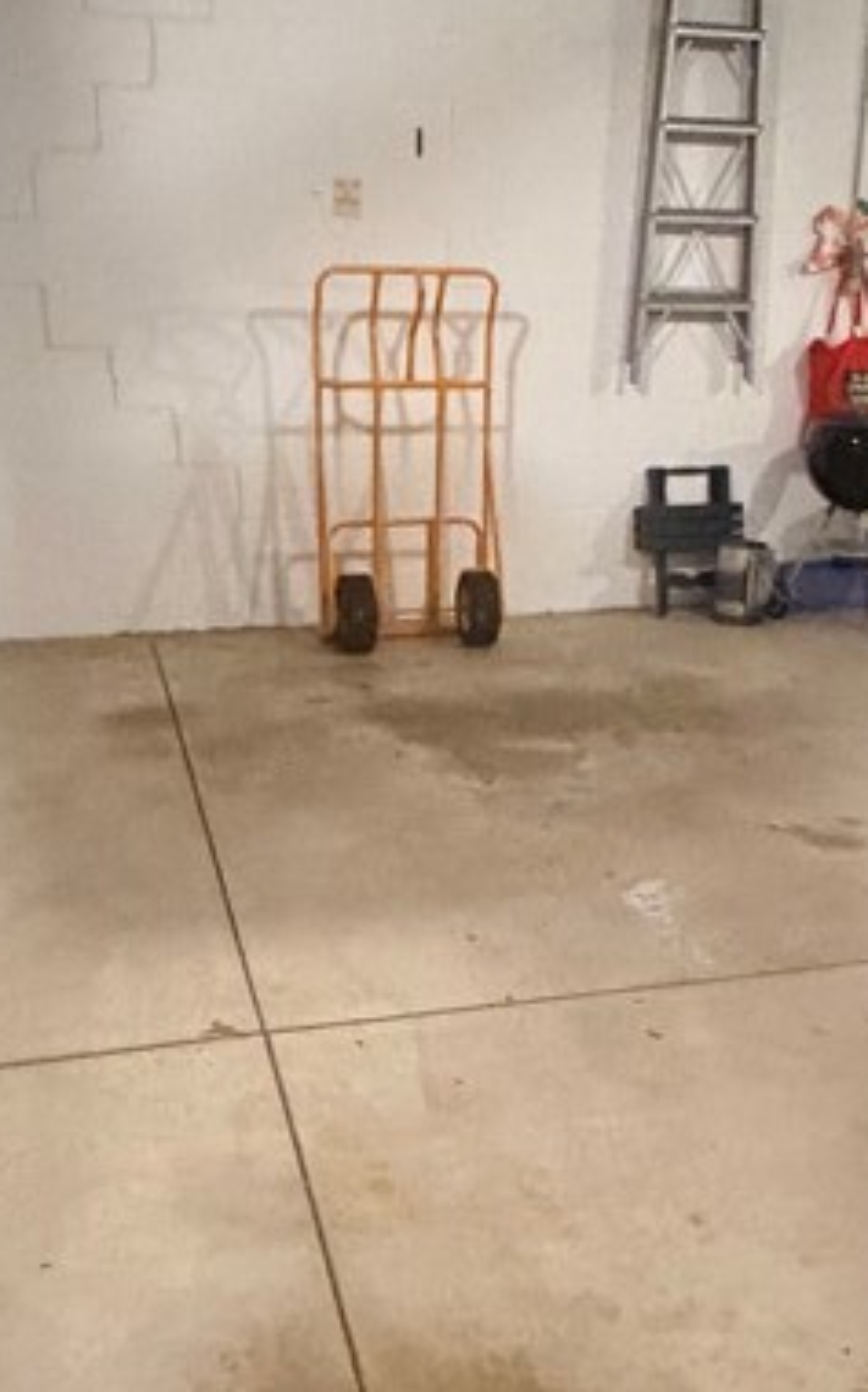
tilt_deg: -19.7
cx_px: 509
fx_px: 1516
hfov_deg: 31.9
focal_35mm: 40
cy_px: 839
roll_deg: -0.8
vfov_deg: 49.0
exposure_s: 1/30
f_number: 2.2
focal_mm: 2.22
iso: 1250
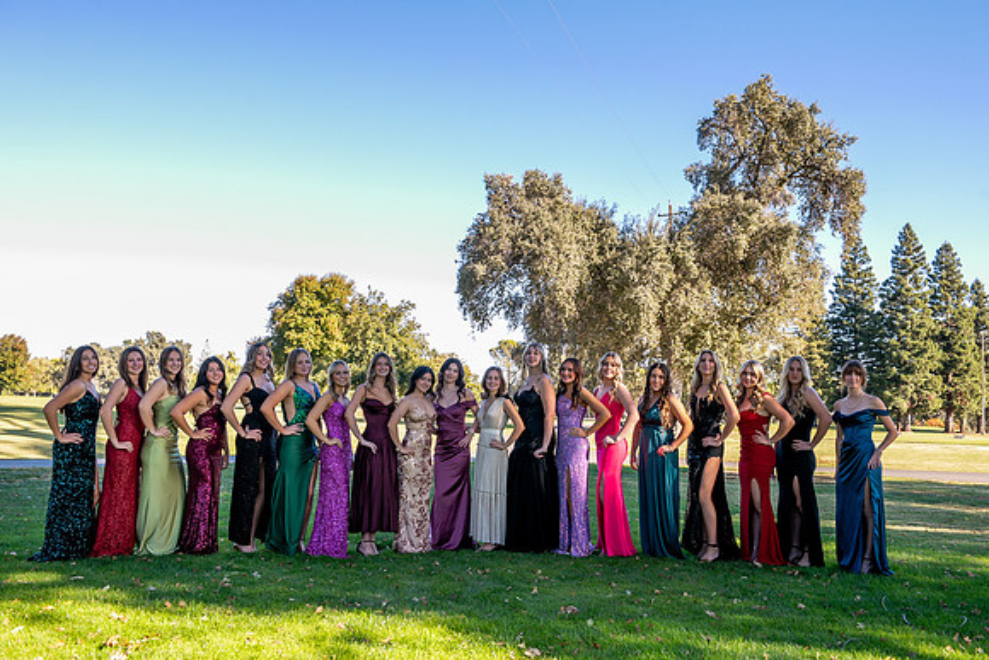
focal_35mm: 30
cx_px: 494
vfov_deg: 43.4
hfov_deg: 61.6
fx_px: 829
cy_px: 330
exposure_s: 1/250
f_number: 6.3
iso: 320
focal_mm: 29
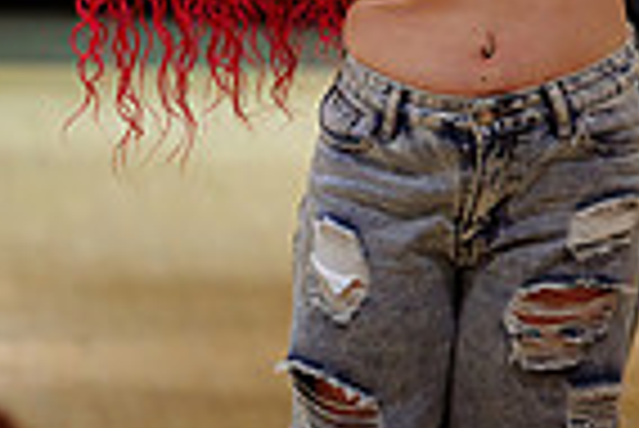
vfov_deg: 4.5
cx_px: 238
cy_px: 50
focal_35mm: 306
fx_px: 5437
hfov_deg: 6.7
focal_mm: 70
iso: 1600
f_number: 2
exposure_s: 1/125
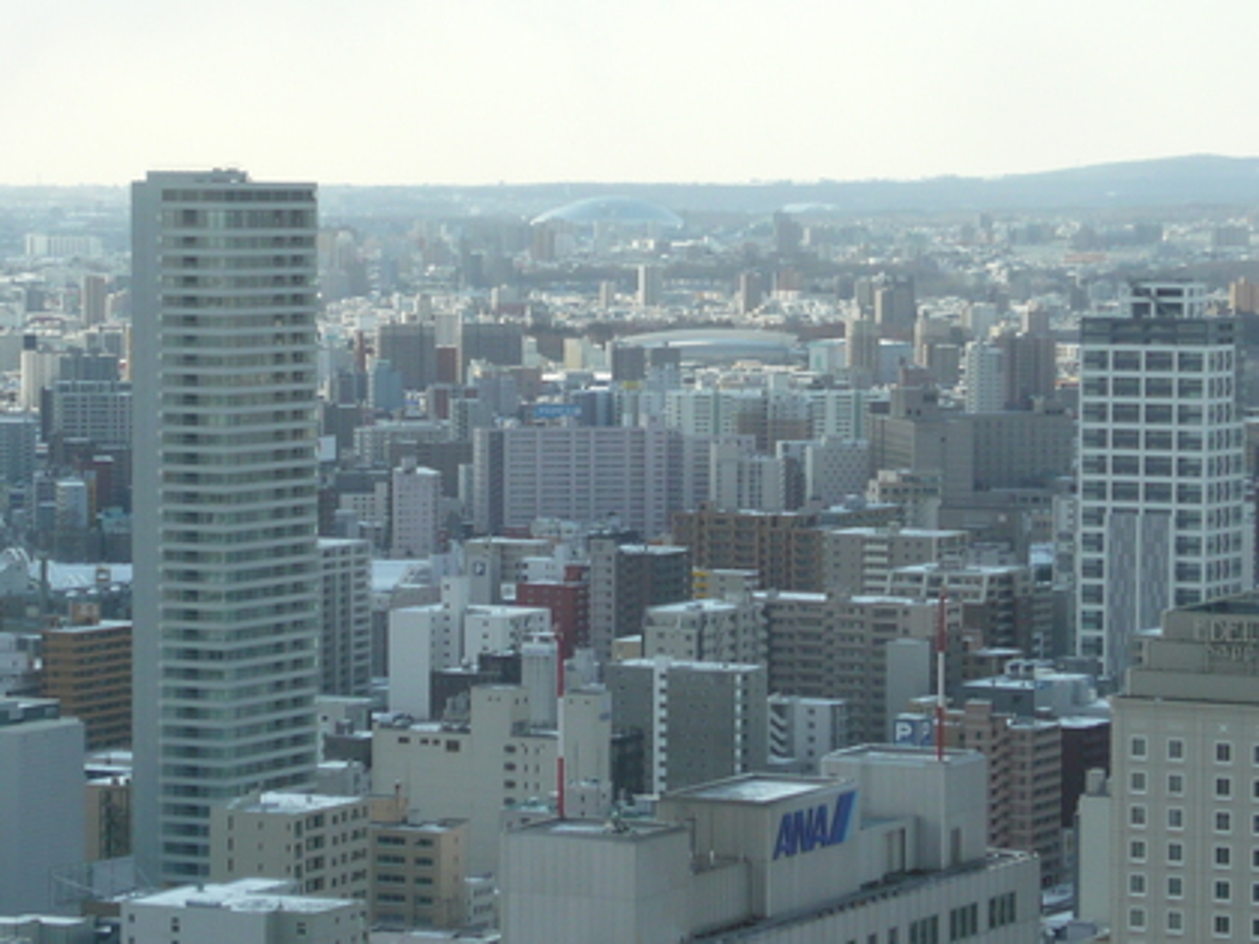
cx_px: 630
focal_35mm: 131
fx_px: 4765
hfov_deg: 15.1
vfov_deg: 11.3
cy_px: 472
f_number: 4.4
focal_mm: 13.6
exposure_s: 1/200
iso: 100
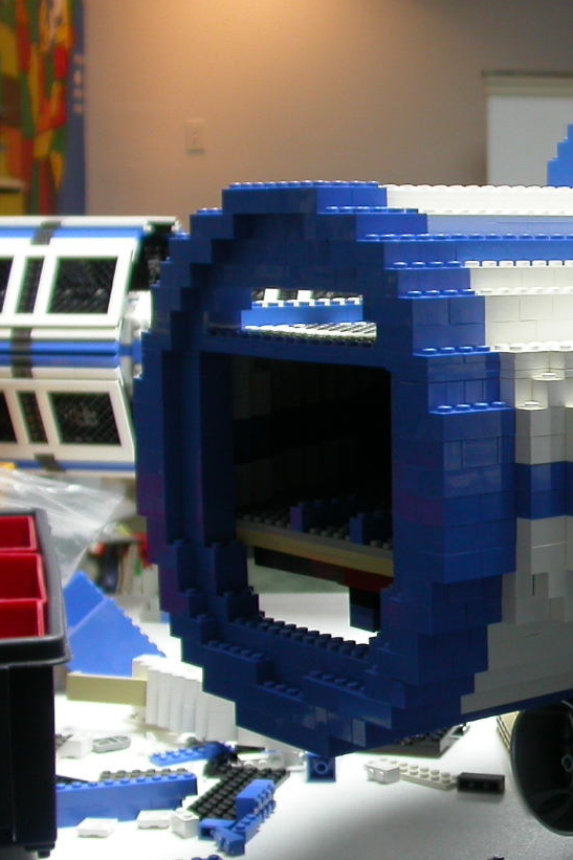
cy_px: 463
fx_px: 1839
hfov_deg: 16.8
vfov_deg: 26.3
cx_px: 719
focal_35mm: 77
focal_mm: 7.85
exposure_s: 1/16.9
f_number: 2.6
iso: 100
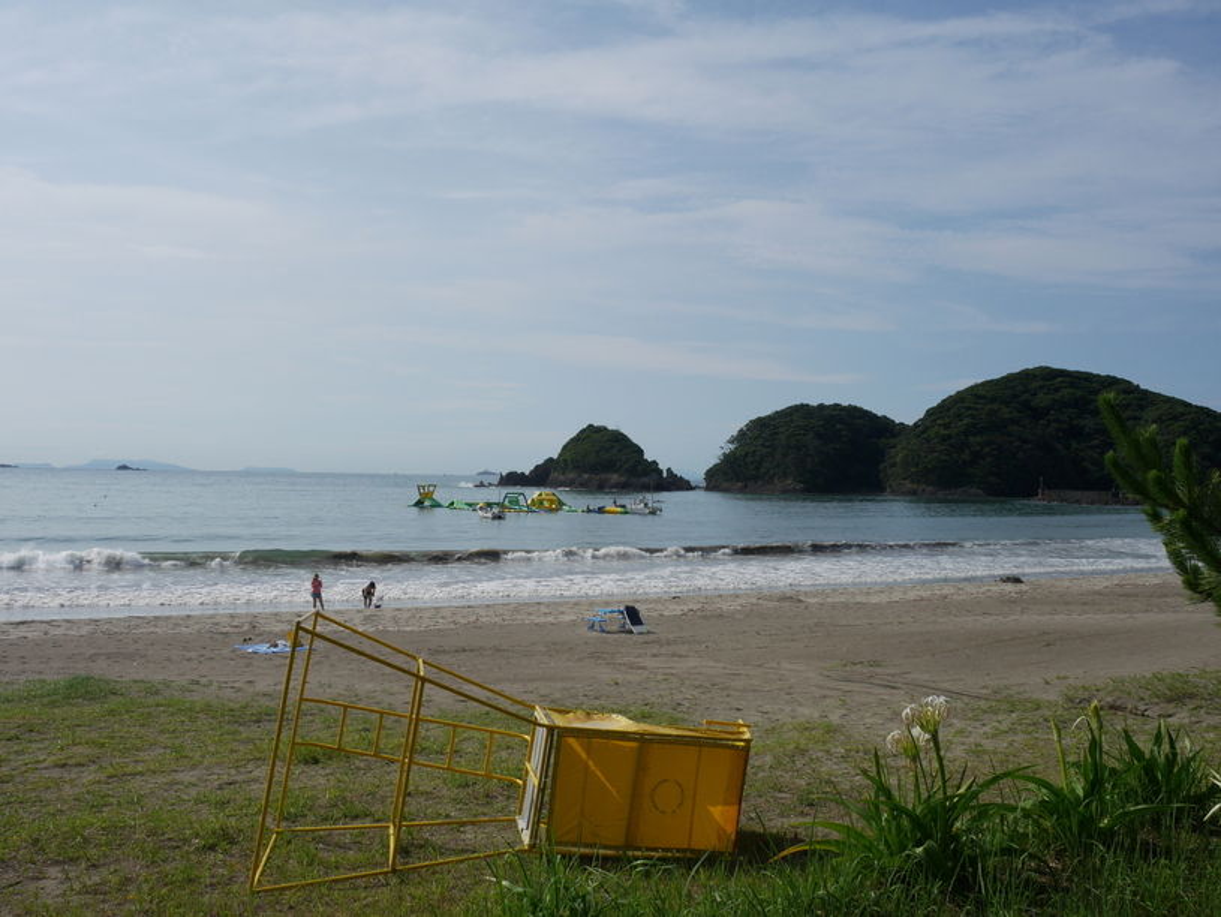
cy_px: 458
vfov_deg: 41.8
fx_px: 1200
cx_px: 610
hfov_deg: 53.9
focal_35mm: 34
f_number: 8
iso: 200
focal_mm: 17
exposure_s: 1/1300
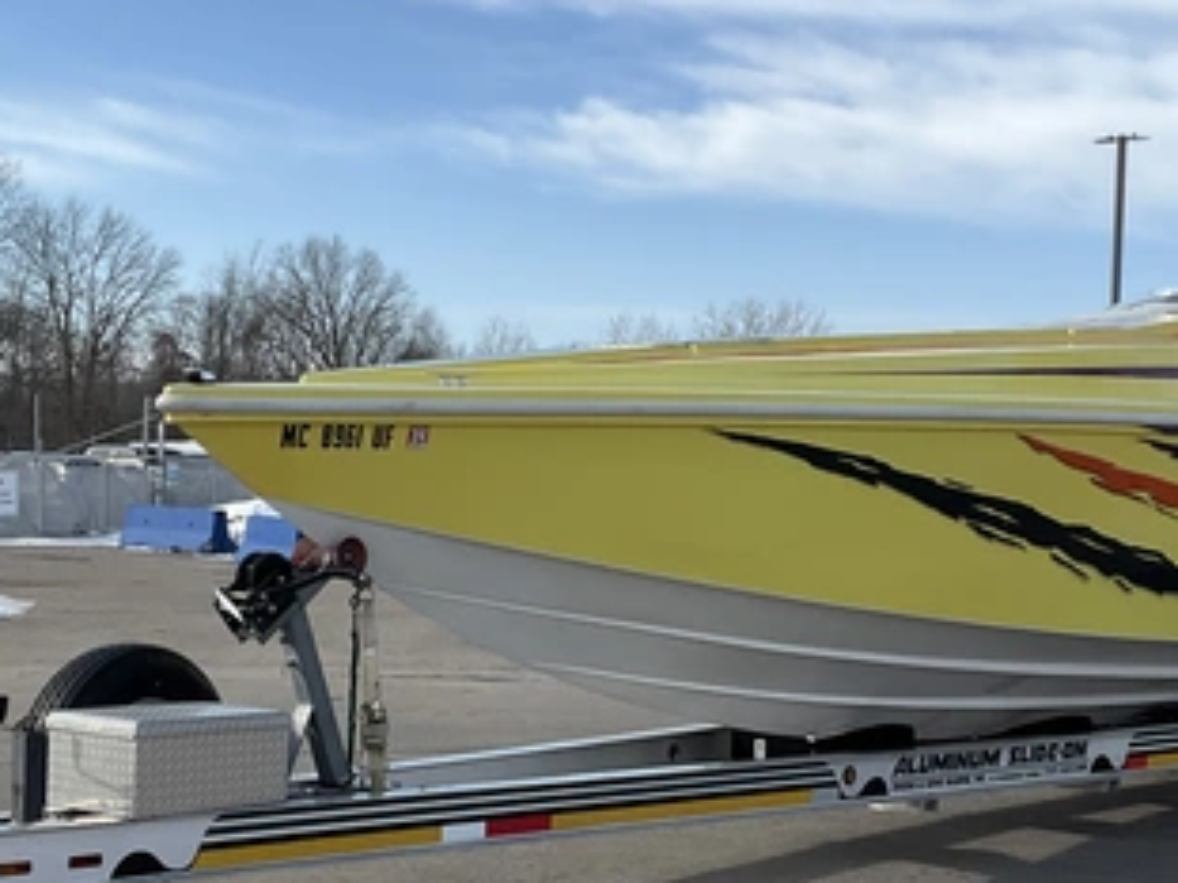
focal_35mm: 70
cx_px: 674
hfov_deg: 27.8
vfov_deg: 21.0
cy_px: 502
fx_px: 2381
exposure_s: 1/2227
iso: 25
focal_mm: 3
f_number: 1.8
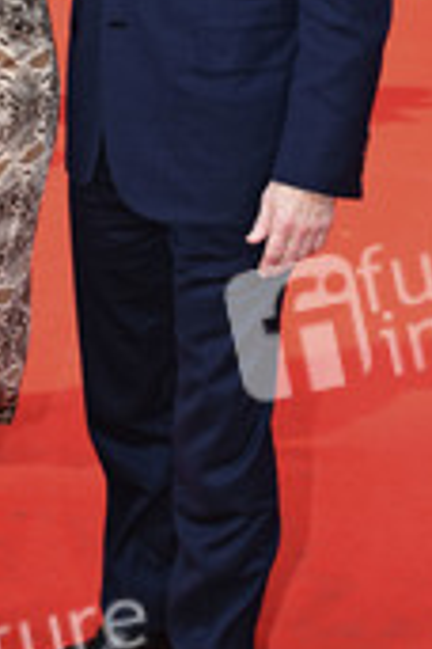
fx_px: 1638
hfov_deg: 14.9
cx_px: 76
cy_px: 121
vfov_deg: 22.1
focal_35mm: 91
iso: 200
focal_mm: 26
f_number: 7.1
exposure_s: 1/160
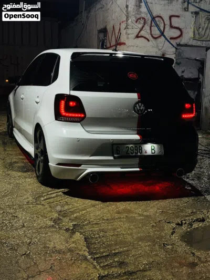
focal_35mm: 48
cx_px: 105
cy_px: 140
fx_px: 388
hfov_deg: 30.3
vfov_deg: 39.6
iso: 160
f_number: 1.78
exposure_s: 1/50
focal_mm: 6.76
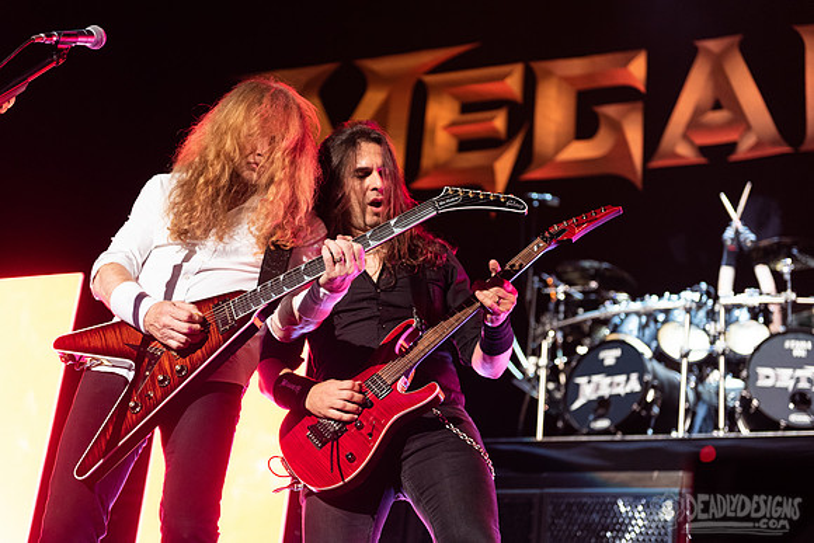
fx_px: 1402
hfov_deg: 32.4
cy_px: 272
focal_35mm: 62
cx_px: 407
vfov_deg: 21.9
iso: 2000
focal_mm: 62
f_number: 3.2
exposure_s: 1/320
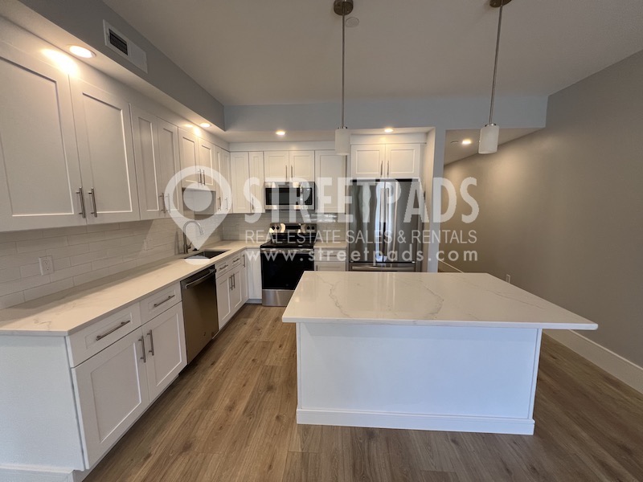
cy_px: 241
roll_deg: +0.0
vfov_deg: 89.9
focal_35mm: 13
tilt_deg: -7.9
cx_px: 322
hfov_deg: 106.2
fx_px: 241
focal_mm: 1.57
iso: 125
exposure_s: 1/120
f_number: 1.8
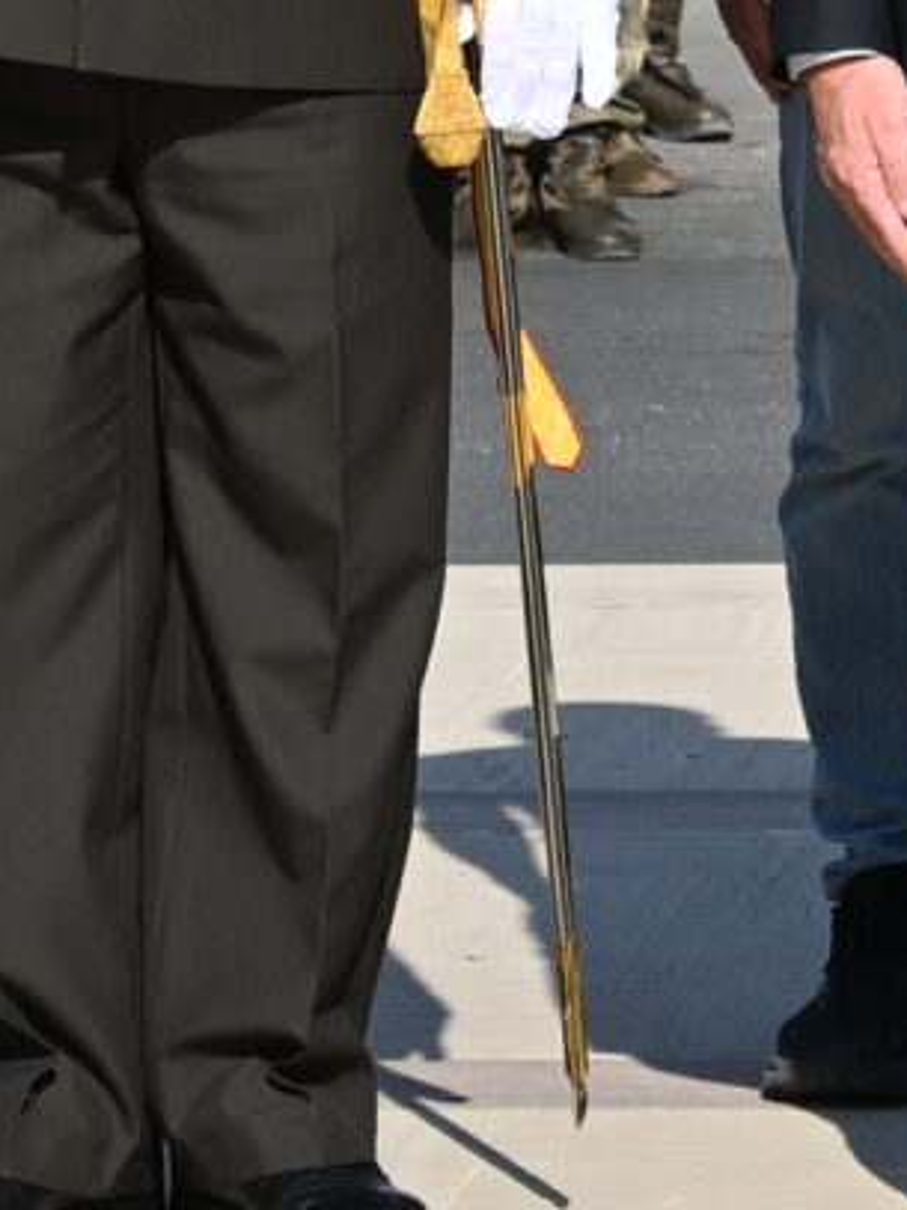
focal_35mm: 517
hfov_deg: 2.9
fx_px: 18072
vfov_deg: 3.8
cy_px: -320
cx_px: 1044
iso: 100
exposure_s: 1/400
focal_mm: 57
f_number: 7.1
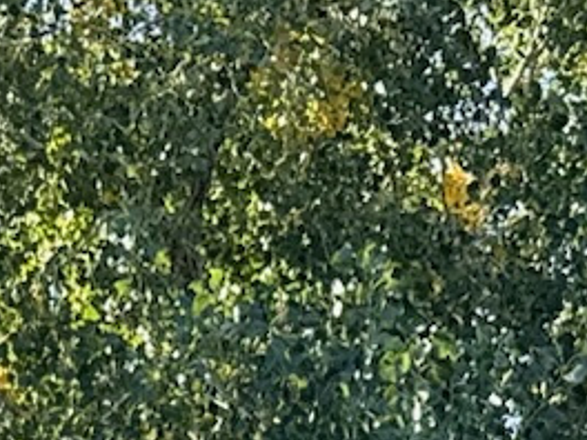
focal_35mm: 186
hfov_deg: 10.6
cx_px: 22
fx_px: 3154
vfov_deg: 6.8
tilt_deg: -3.1
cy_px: 1560
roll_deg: -0.1
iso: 80
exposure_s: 1/995
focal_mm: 6.76
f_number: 1.78
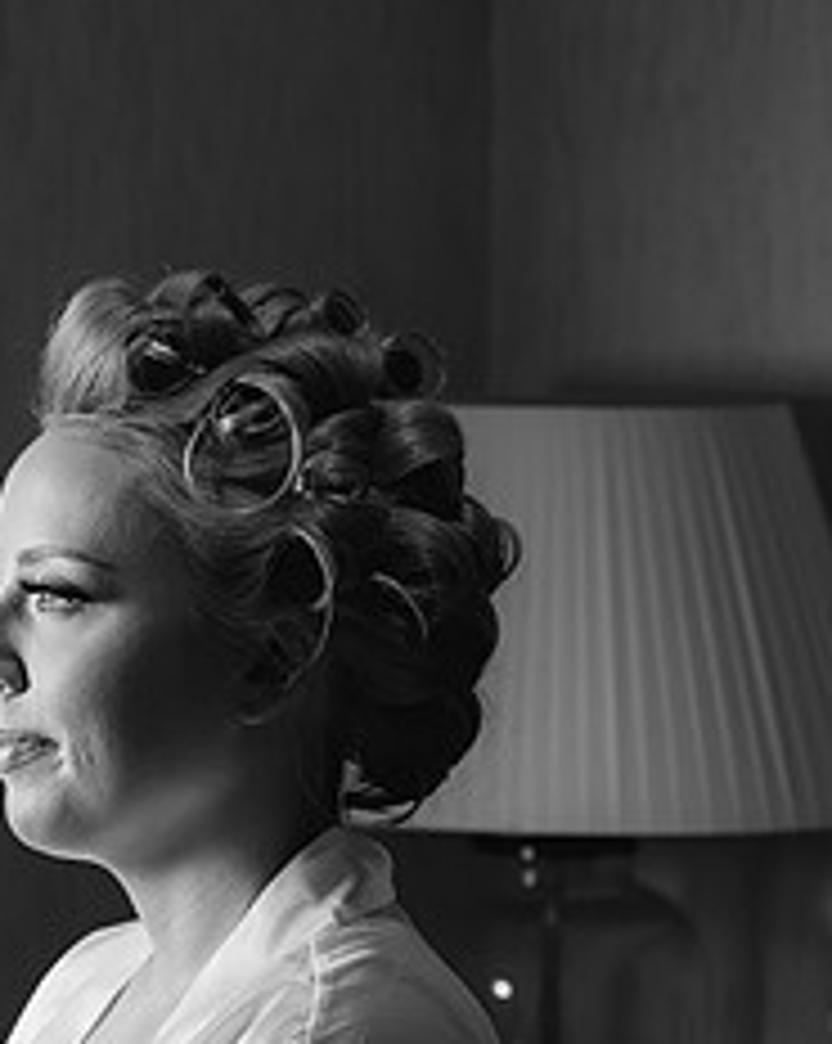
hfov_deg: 7.3
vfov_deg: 9.2
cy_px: 641
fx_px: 6477
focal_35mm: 210
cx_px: -165
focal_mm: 75
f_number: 3.5
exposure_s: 1/400
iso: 800
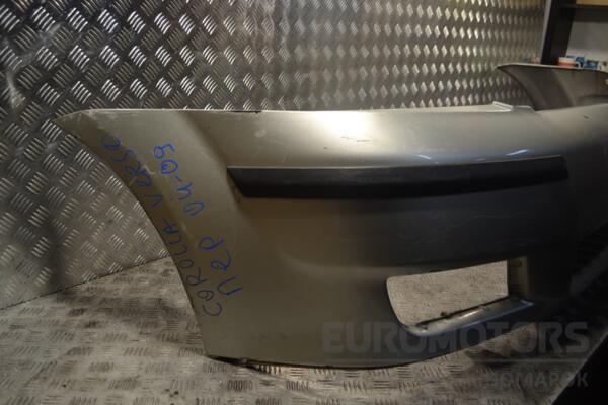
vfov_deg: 40.0
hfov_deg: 57.2
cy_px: 202
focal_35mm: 33
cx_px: 304
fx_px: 557
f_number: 4
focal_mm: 22
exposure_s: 1/50
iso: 100
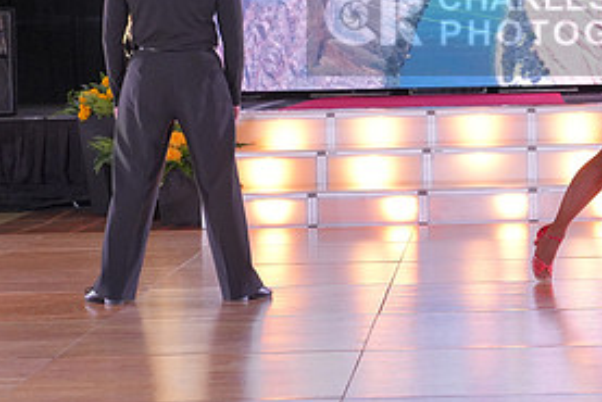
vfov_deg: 10.3
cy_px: 18
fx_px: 2208
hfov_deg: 15.3
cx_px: 543
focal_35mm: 132
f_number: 4
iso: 2500
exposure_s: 1/400
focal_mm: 63
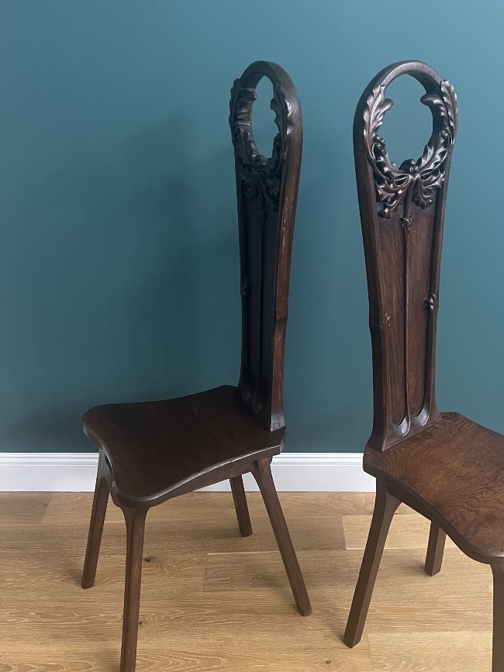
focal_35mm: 36
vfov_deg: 51.3
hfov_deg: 39.6
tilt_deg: -25.4
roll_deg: +0.5
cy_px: 357
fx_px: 699
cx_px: 283
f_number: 1.6
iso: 320
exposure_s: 1/60
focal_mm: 5.1
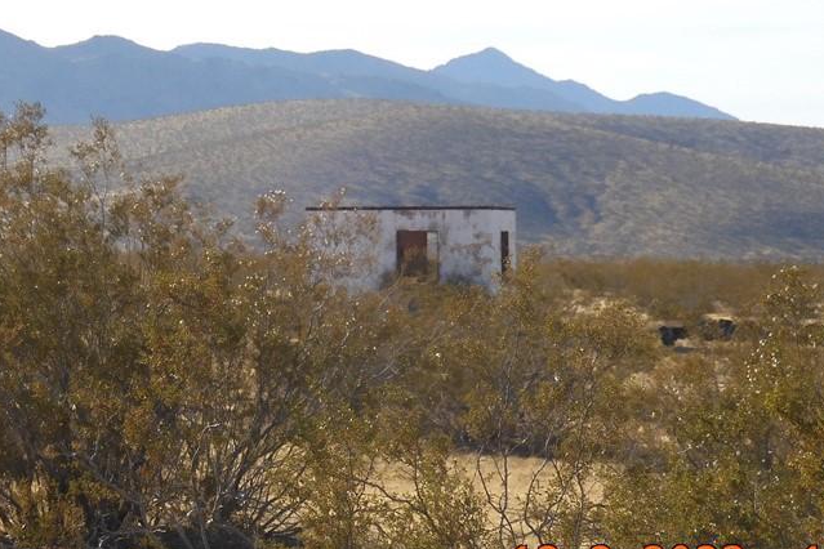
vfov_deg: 6.9
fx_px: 4577
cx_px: 326
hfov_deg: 10.3
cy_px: 182
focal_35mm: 200
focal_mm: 21.4
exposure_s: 1/500
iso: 100
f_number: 5
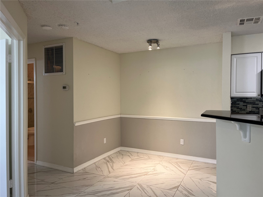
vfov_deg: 53.1
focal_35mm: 26
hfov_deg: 67.3
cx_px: 132
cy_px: 98
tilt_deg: -1.8
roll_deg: +0.8
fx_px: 198
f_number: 1.6
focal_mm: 5.1
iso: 64
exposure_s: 1/60
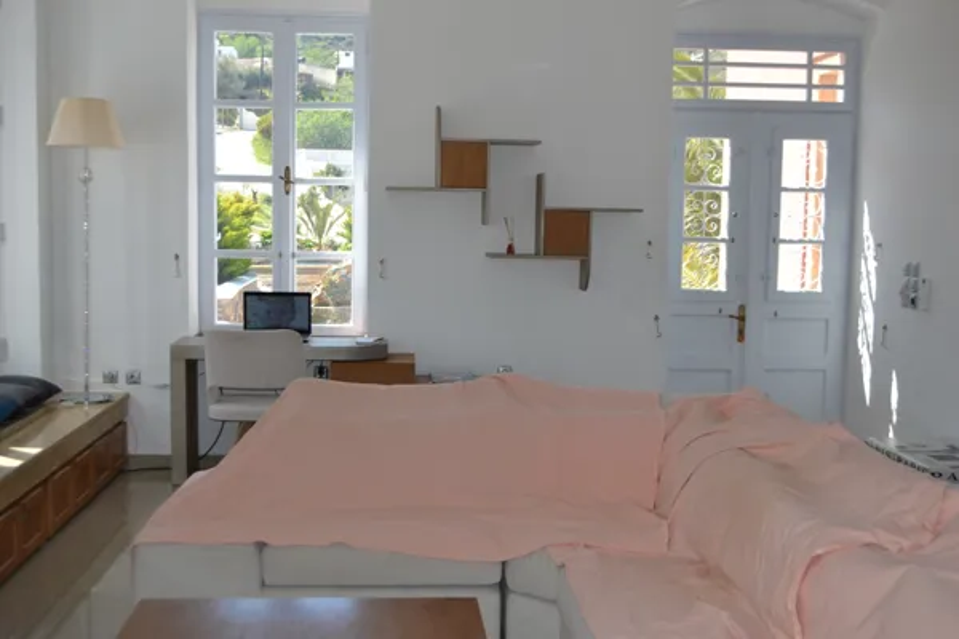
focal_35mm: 42
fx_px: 1119
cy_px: 320
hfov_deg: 46.4
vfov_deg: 31.9
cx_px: 480
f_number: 4.5
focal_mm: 28
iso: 100
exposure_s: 1/125
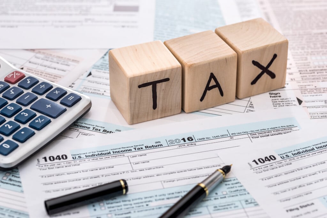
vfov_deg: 13.1
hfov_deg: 19.4
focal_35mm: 105
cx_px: 164
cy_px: 109
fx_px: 954
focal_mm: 105
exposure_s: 1/160
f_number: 10
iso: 250
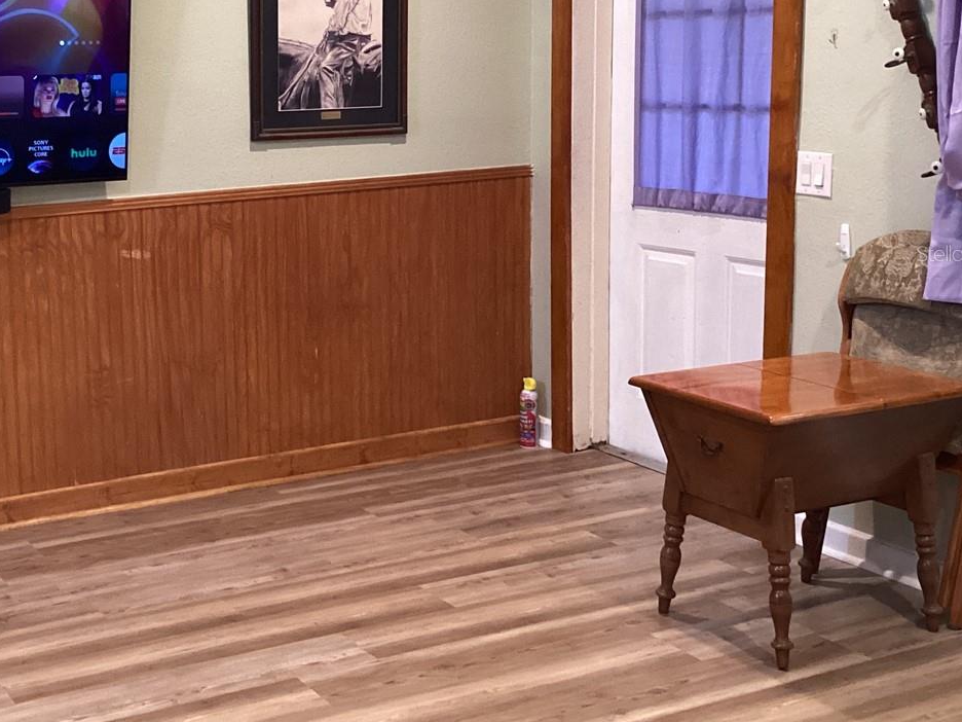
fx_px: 1473
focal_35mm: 53
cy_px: 253
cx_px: 191
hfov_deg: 35.0
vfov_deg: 27.4
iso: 400
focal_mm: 3.3
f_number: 2.4
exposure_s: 1/60
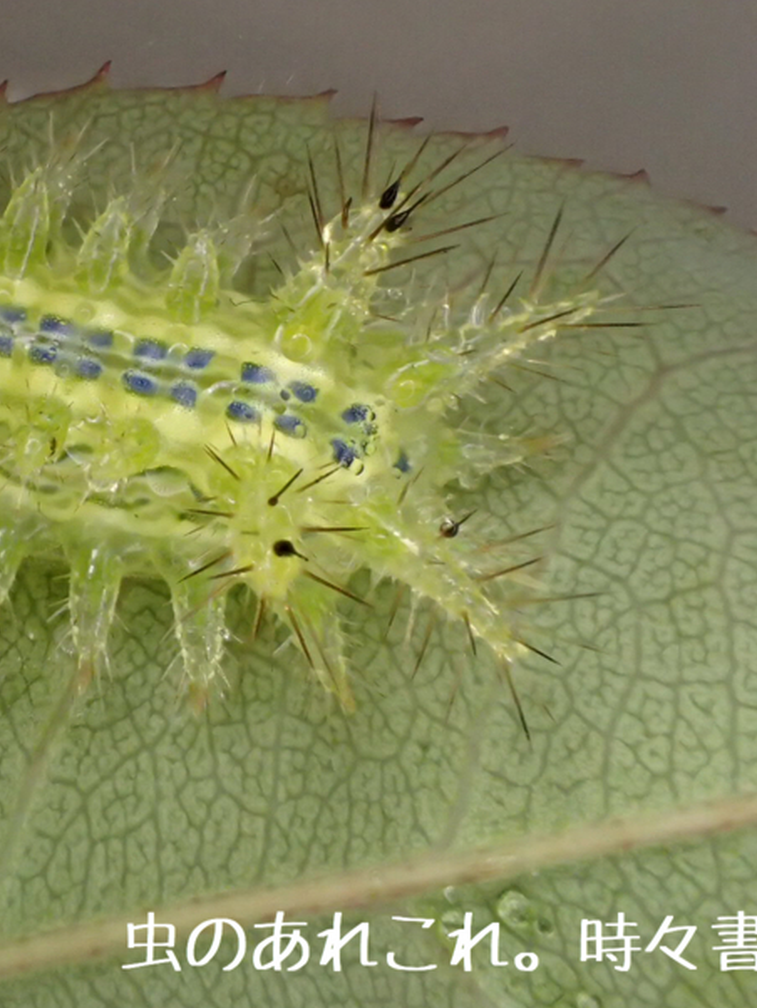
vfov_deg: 37.3
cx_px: 60
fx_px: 1486
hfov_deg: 27.4
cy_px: 383
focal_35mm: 51
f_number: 3.2
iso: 800
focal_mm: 5.5
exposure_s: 1/100
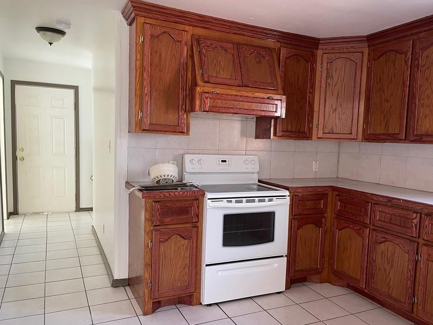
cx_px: 240
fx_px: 363
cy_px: 171
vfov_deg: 48.2
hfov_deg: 61.5
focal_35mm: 29
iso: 250
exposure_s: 1/60
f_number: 1.6
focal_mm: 5.1
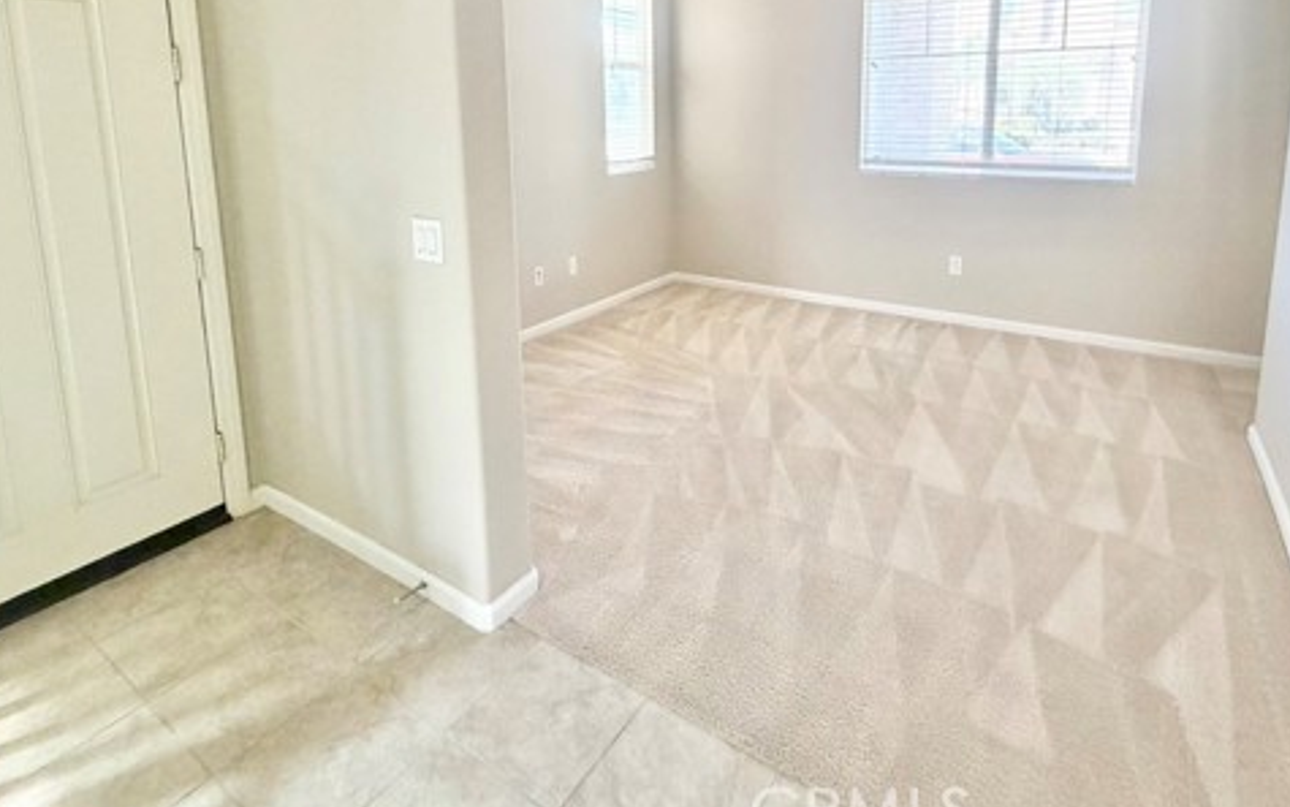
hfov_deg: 85.0
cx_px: 657
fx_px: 703
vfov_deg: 56.6
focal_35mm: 20
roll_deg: +2.0
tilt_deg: -8.5
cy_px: 198
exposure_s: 1/90
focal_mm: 2.22
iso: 320
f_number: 2.2
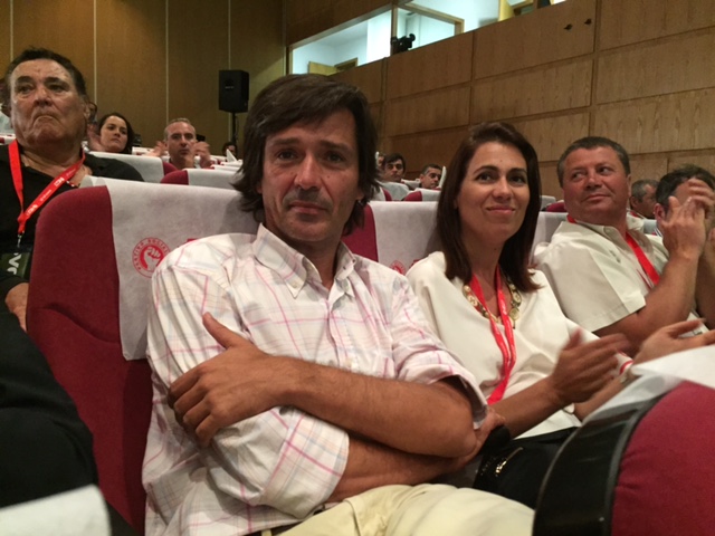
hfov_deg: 61.7
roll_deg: -2.5
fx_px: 599
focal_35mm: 29
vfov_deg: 48.2
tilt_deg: -4.5
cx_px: 358
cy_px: 268
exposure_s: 1/15
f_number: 2.2
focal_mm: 4.15
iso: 320
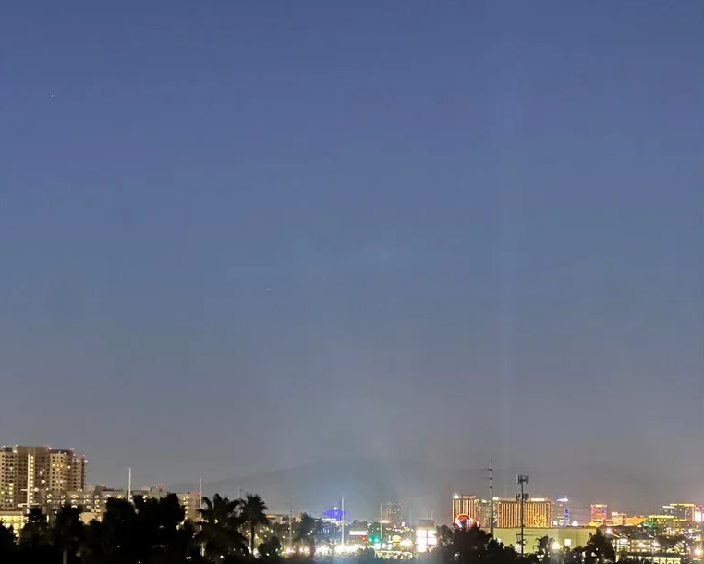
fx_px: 2105
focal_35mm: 101
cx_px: 352
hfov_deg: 19.0
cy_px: 415
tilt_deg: +3.9
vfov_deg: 15.2
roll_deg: -0.4
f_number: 2.8
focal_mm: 9
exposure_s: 1/8
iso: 2000
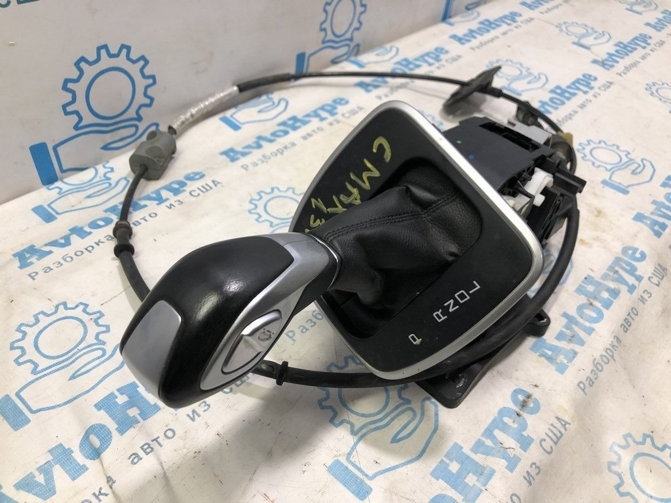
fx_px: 543
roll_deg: -4.1
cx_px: 336
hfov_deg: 63.4
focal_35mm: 28
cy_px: 252
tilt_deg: -44.7
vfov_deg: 49.7
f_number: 1.8
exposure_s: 1/33
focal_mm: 4
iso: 32
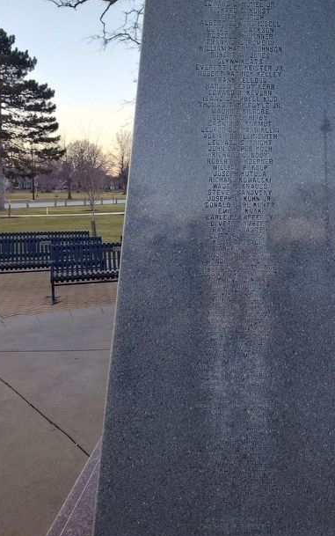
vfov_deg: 59.3
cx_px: 254
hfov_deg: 38.4
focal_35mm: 32
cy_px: 224
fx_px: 467
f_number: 1.8
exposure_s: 1/200
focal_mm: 5.56
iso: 139
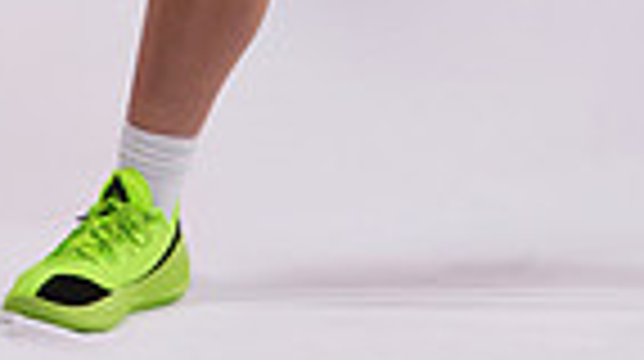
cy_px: -508
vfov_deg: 4.3
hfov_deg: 7.9
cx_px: 320
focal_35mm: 274
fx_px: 4673
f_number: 11
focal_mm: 83
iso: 160
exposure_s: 1/125
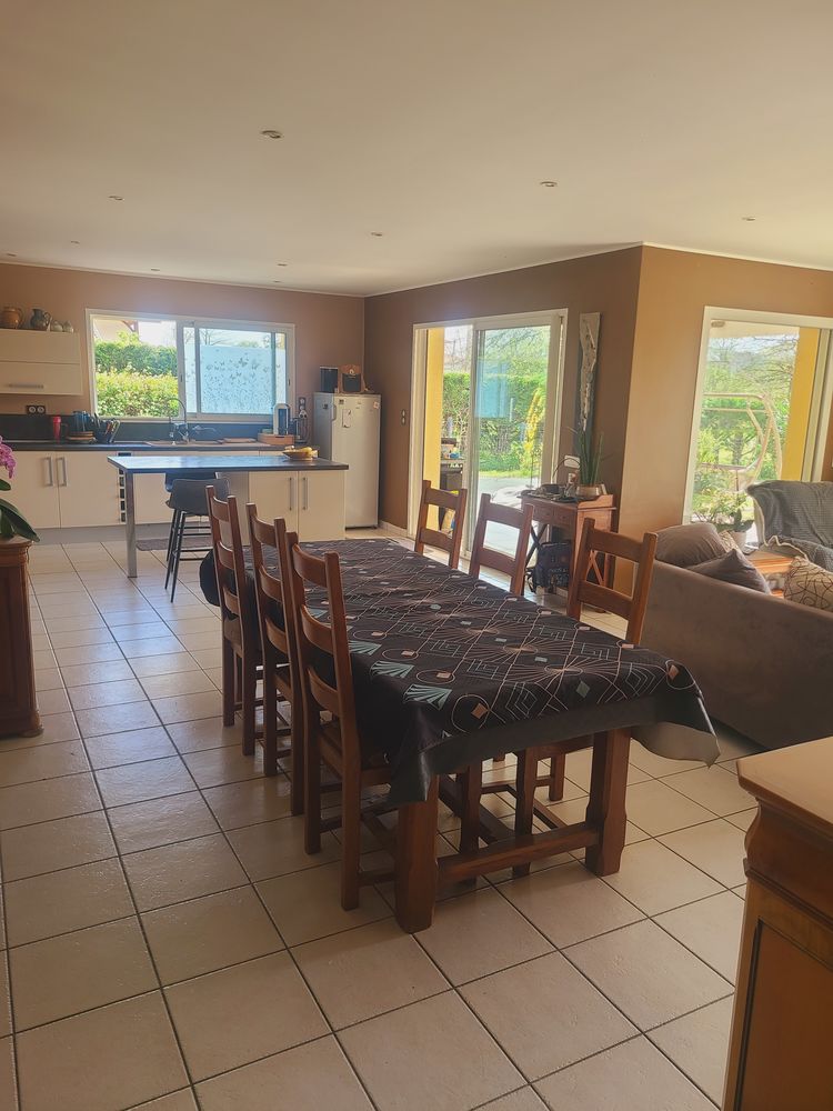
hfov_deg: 53.1
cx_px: 416
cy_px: 556
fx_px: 834
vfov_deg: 67.3
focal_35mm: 26
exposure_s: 1/120
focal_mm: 5.4
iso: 50
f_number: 1.8
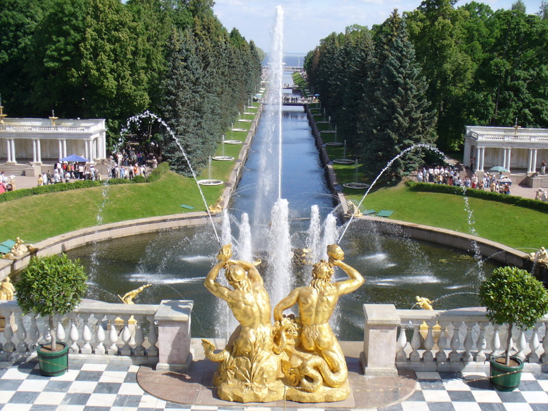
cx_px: 274
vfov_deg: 34.3
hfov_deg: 44.8
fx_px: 665
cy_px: 206
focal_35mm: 42
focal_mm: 7
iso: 64
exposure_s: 1/200
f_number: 5.8
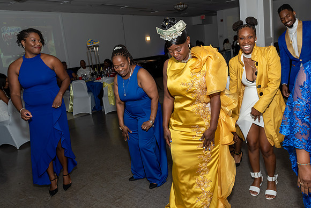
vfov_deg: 44.5
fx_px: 253
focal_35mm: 29
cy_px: 93
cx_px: 163
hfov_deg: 63.1
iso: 500
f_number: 6.3
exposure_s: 1/250
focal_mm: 17
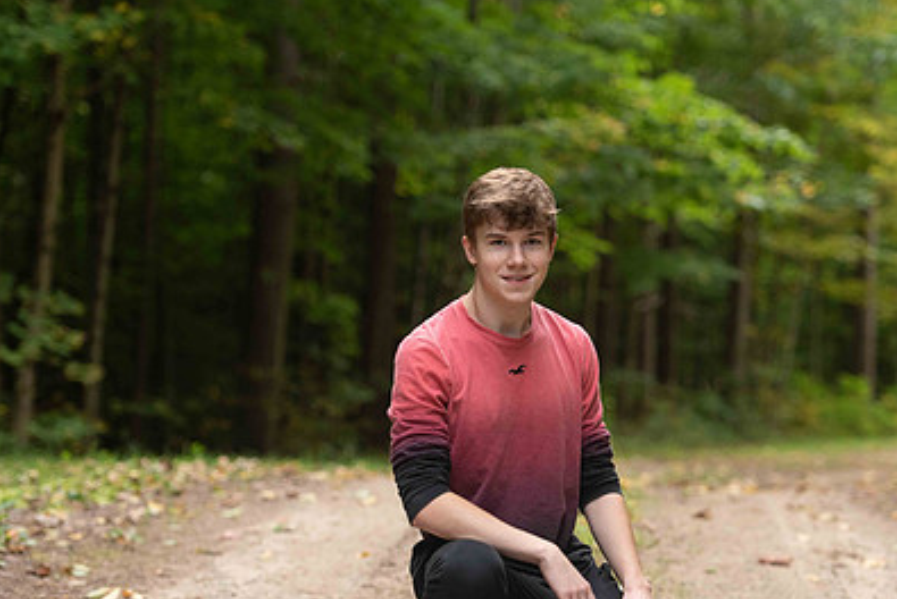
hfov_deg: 15.2
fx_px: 3366
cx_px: 527
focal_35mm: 135
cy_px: 421
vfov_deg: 10.2
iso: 500
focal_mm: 92
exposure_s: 1/320
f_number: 2.8
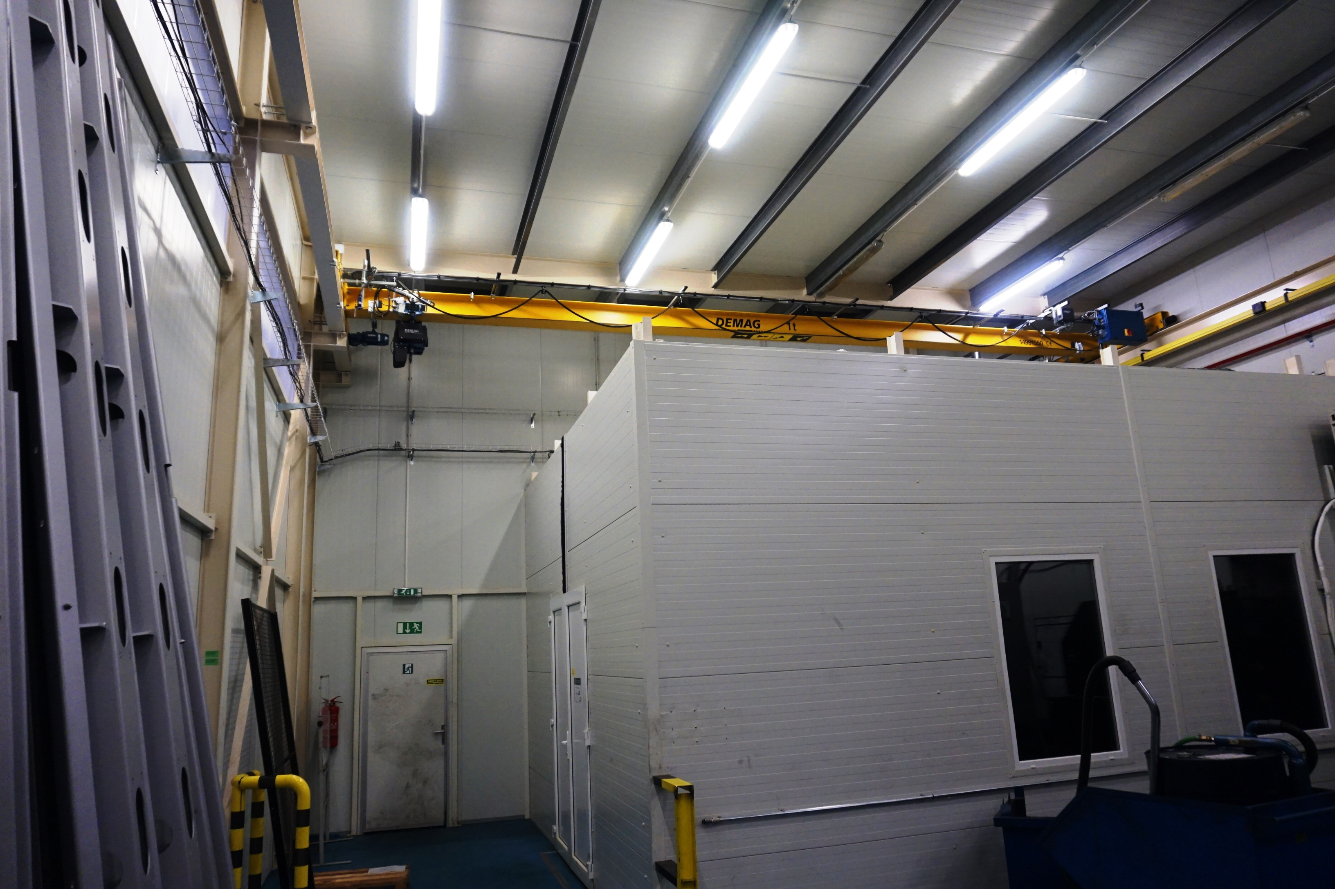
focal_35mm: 24
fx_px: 889
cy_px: 444
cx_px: 668
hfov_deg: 73.8
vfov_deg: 53.1
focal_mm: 16
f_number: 4
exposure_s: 1/160
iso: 1250
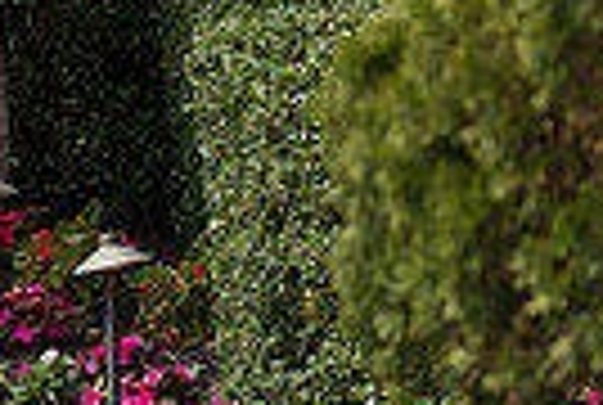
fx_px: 5070
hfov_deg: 6.7
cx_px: -364
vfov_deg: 4.6
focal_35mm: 302
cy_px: 173
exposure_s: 1/800
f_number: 2.8
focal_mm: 70
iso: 64
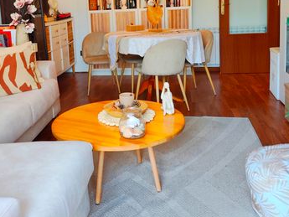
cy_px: 46
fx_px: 334
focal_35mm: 40
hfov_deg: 46.5
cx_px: 115
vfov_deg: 34.9
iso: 320
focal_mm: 6.19
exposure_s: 1/84.1
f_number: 1.65
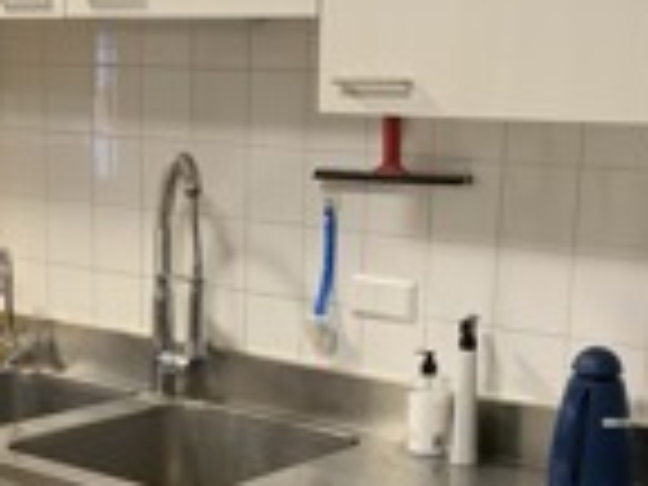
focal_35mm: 72
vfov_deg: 20.2
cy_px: 400
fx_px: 1348
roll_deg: -1.7
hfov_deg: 27.0
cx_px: 342
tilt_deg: -12.7
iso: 200
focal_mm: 4.25
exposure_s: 1/50
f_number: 1.8
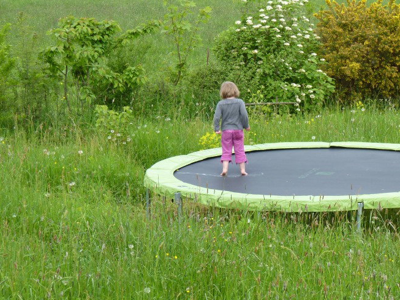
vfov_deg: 11.7
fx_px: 1468
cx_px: 311
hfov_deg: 15.4
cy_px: 154
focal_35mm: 127
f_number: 4
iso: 80
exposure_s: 1/160
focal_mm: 14.4
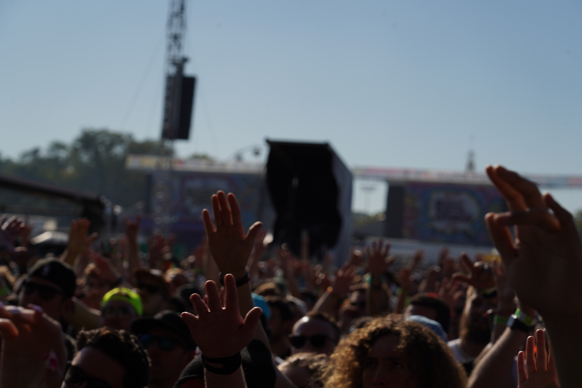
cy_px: 194
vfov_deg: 13.0
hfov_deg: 19.5
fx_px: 1697
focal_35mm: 105
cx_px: 291
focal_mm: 105
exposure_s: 1/1000
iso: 100
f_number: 8
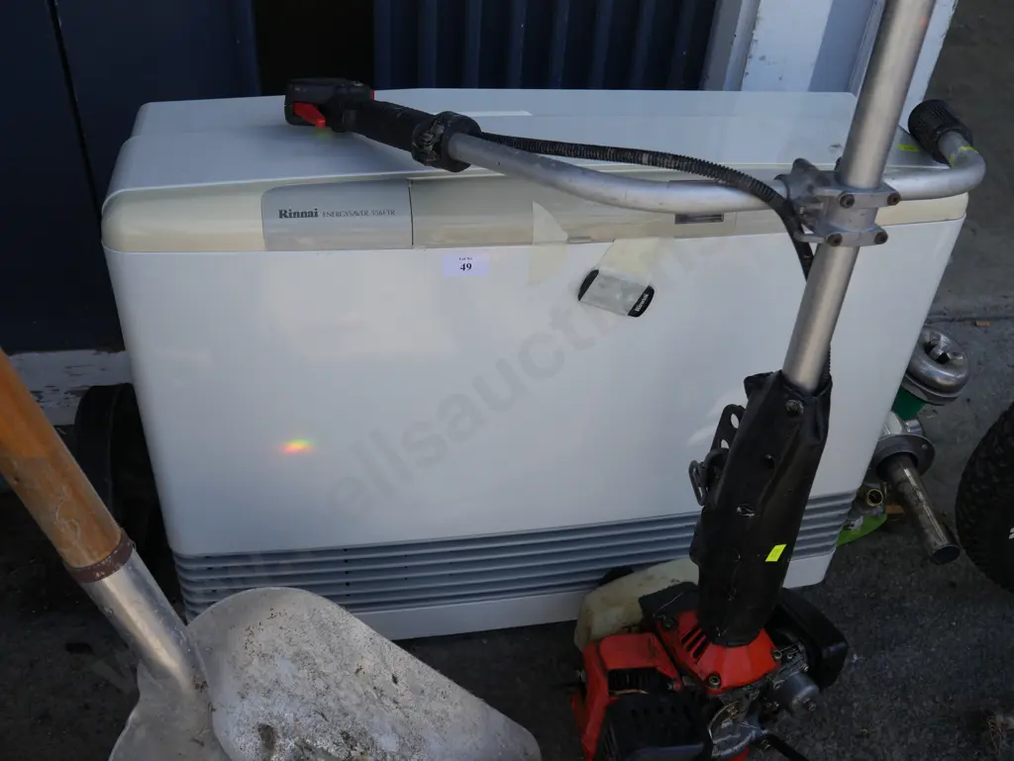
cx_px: 507
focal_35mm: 32
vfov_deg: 44.2
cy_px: 380
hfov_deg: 56.8
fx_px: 938
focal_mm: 16
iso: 200
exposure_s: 1/400
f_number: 4.5
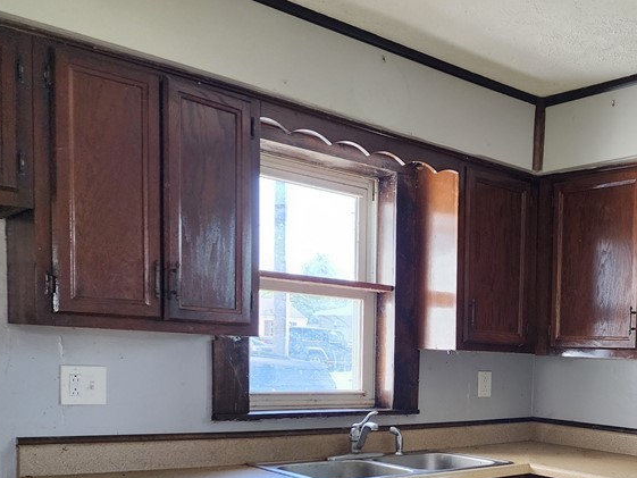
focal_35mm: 42
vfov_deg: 32.9
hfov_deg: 41.5
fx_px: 773
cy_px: 417
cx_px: 564
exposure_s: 1/120
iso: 400
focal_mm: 6.4
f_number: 1.8
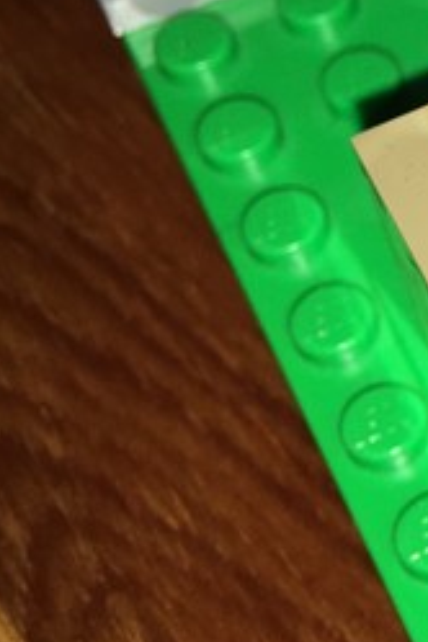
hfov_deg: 10.3
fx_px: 1944
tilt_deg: -54.0
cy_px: 76
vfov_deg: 18.5
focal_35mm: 109
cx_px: 1132
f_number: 2.2
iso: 25
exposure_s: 1/178
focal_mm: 4.15
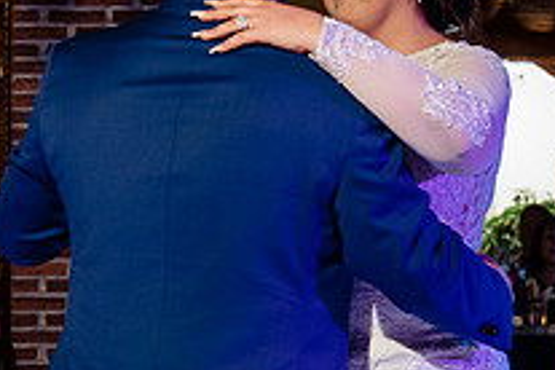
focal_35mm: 134
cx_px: 166
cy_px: 143
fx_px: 2066
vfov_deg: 10.2
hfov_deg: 15.3
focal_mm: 46
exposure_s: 1/100
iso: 2000
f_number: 7.1
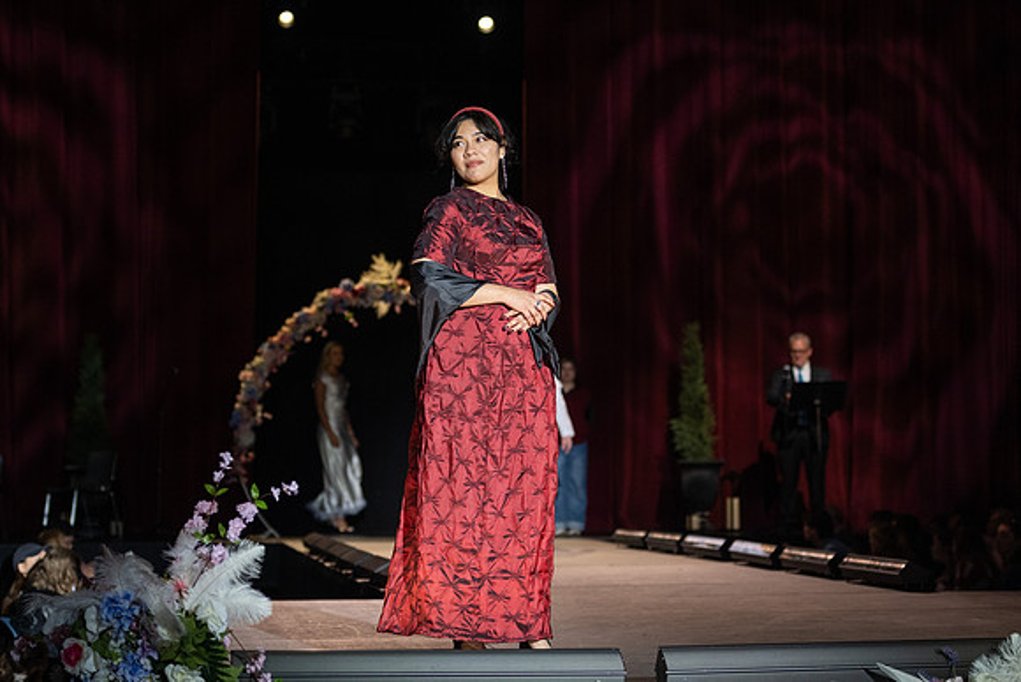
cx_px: 523
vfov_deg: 15.6
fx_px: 2482
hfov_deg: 23.2
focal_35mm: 88
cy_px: 329
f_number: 2.8
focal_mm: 70
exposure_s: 1/800
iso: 500
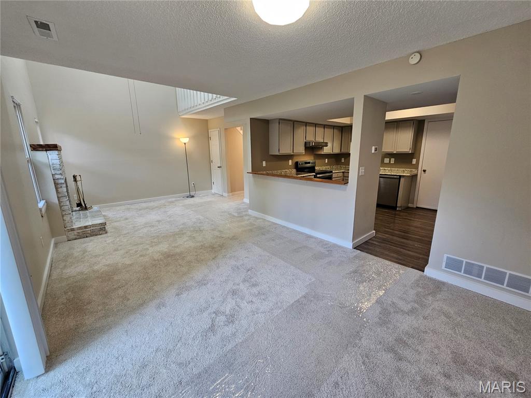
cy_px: 199
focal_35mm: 13
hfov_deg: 106.2
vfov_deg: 89.9
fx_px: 199
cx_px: 266
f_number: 2.2
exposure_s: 1/60
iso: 125
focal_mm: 2.2
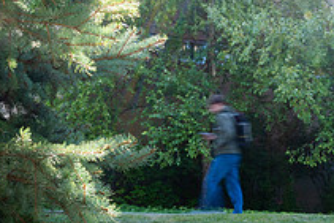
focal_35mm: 99
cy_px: 124
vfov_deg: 13.8
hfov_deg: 20.0
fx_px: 919
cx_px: 325
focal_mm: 36
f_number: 22
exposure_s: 1/13
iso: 200
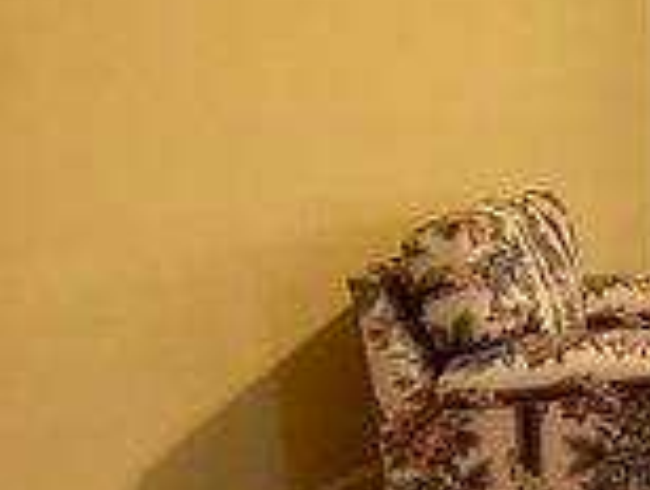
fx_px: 1091
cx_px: 1171
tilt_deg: +1.1
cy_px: 68
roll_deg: +0.0
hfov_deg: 21.5
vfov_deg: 24.7
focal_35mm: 58
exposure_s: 1/60
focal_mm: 2.22
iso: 400
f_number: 2.2
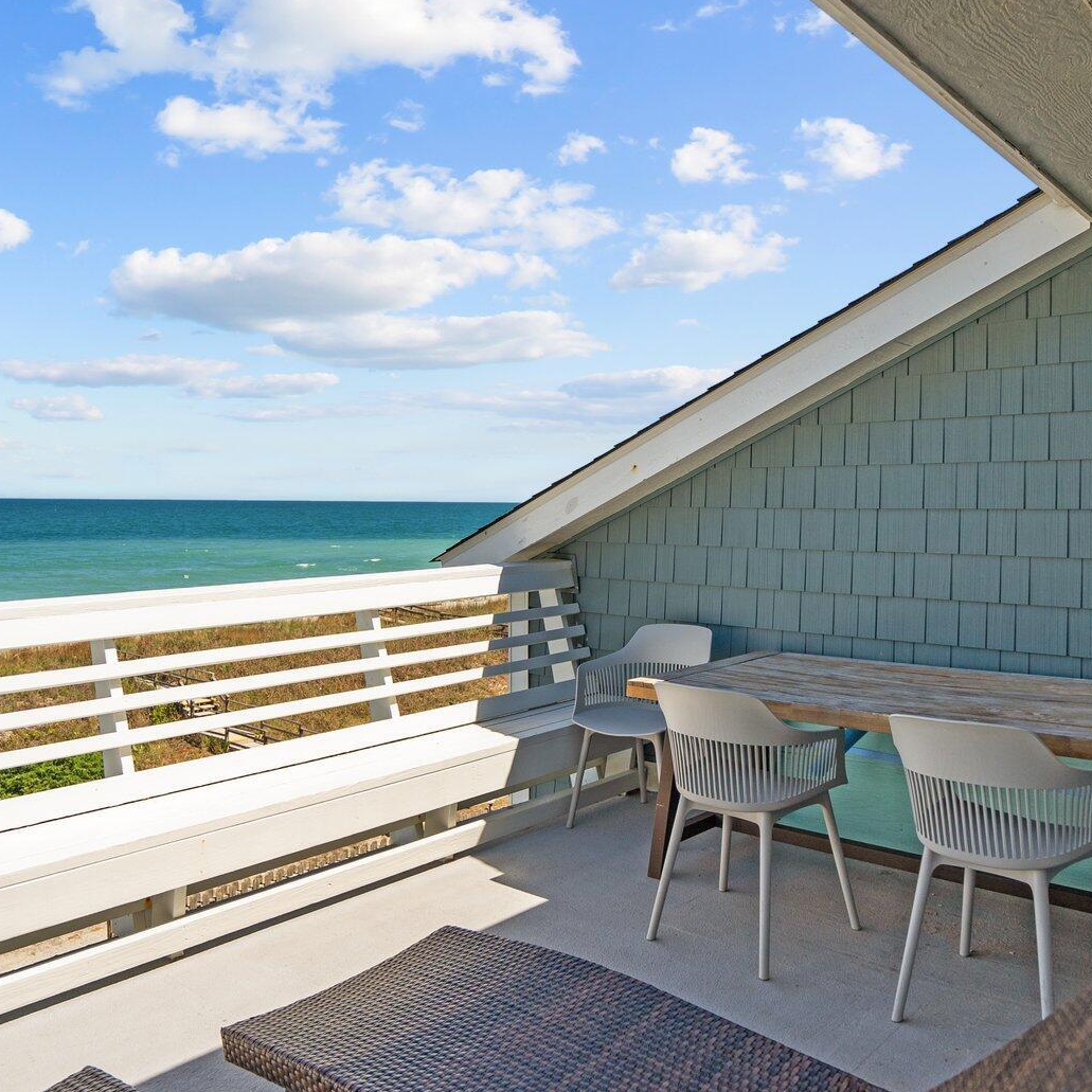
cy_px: 473
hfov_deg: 59.0
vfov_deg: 58.9
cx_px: 596
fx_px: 964
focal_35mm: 27
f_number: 4
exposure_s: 1/3200
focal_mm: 16
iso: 320
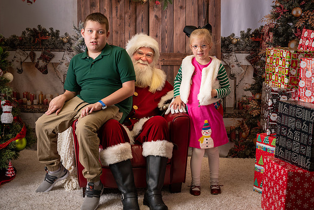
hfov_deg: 30.9
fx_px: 568
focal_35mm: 65
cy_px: 73
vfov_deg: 20.8
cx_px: 156
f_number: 7.1
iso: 100
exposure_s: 1/100
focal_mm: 50
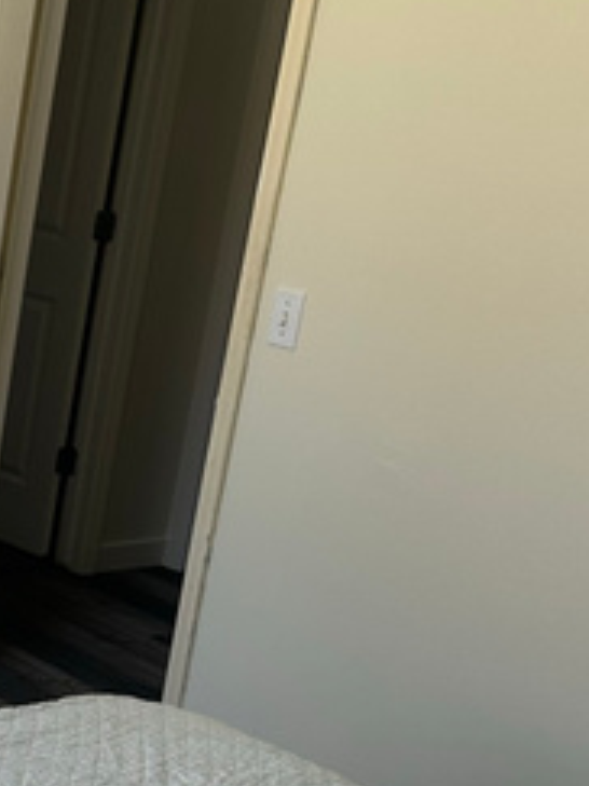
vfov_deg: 25.5
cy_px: 547
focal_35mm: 76
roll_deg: -4.9
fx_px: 1726
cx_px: -175
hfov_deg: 18.1
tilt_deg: -10.8
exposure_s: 1/163
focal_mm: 6.86
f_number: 1.78
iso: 64
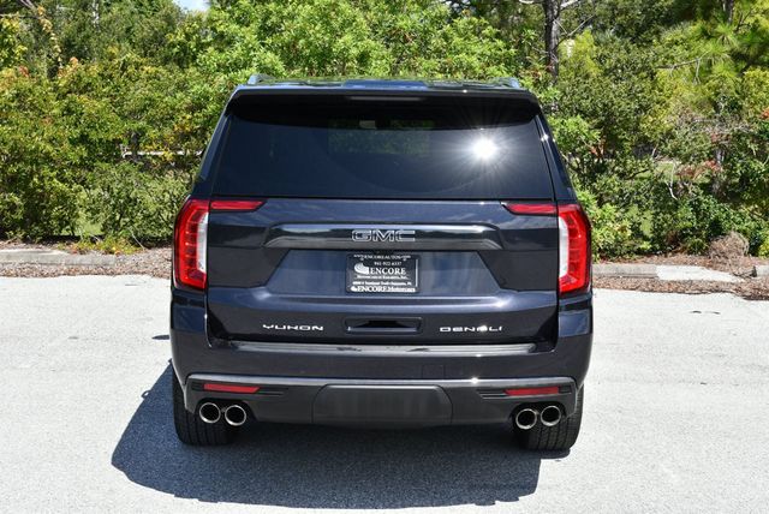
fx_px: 1283
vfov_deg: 22.7
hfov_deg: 33.4
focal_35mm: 60
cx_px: 384
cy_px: 257
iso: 160
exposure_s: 1/250
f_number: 8
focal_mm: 30
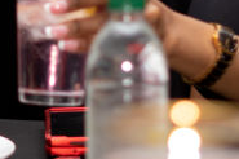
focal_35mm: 299
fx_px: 1983
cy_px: -114
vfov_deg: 4.5
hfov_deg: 6.9
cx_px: 112
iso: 400
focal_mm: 50
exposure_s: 1/200
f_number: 1.8
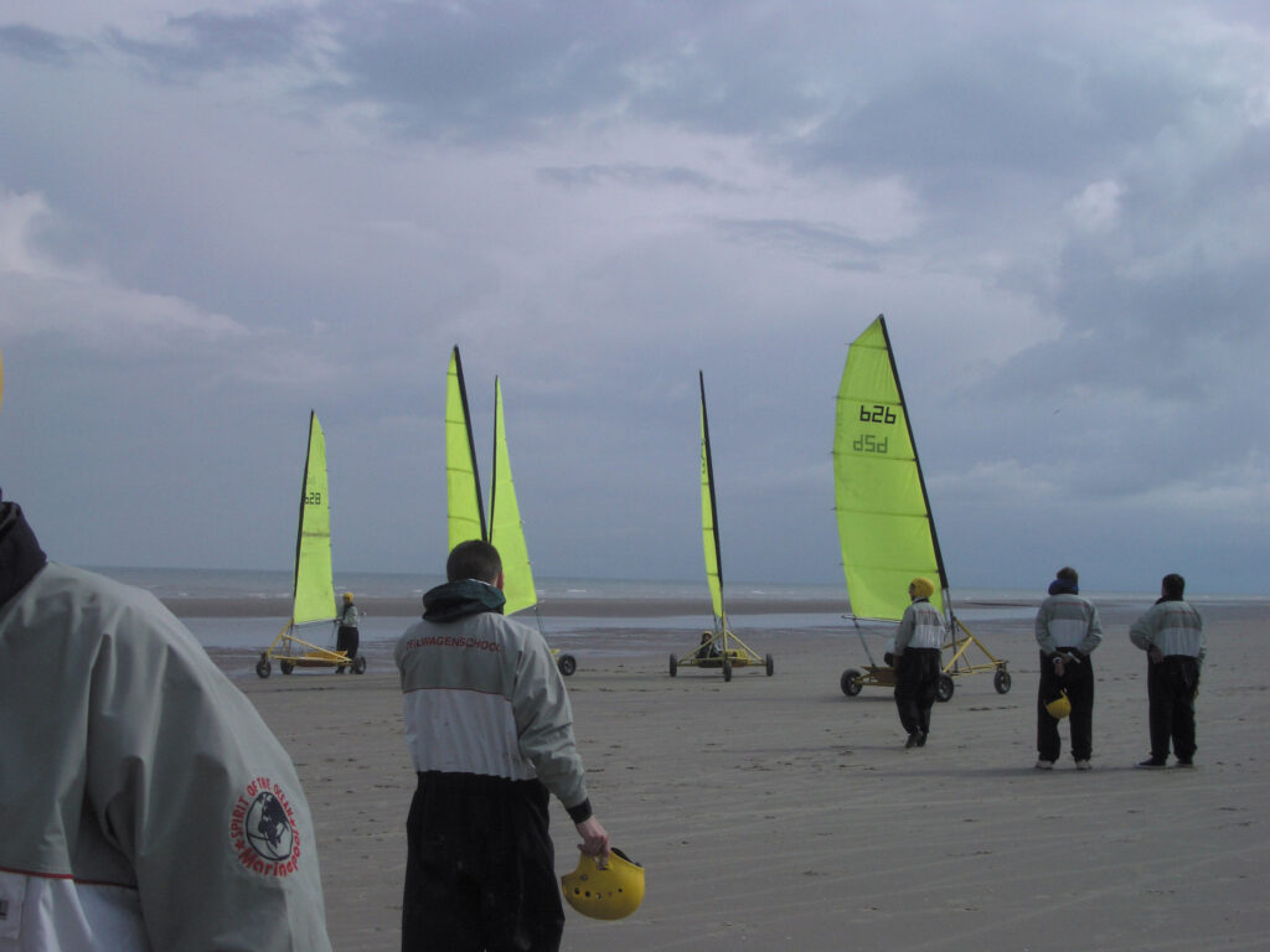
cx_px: 635
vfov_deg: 29.7
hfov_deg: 38.9
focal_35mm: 49
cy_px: 476
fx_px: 1798
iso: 50
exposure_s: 1/800
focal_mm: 8.2
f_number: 5
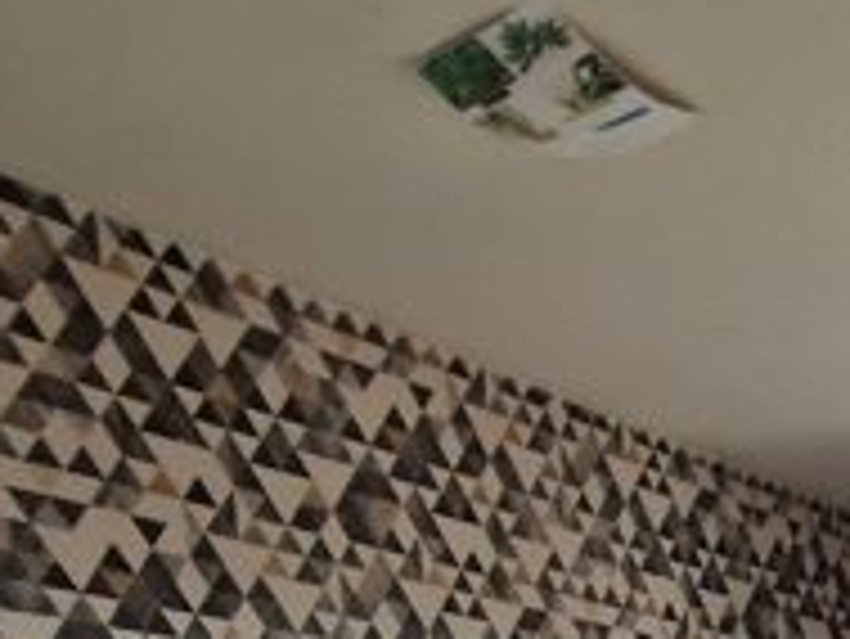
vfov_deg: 18.4
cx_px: 886
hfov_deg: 31.7
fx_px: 1351
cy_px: 1256
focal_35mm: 55
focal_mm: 2.2
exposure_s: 1/50
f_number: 2.2
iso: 100
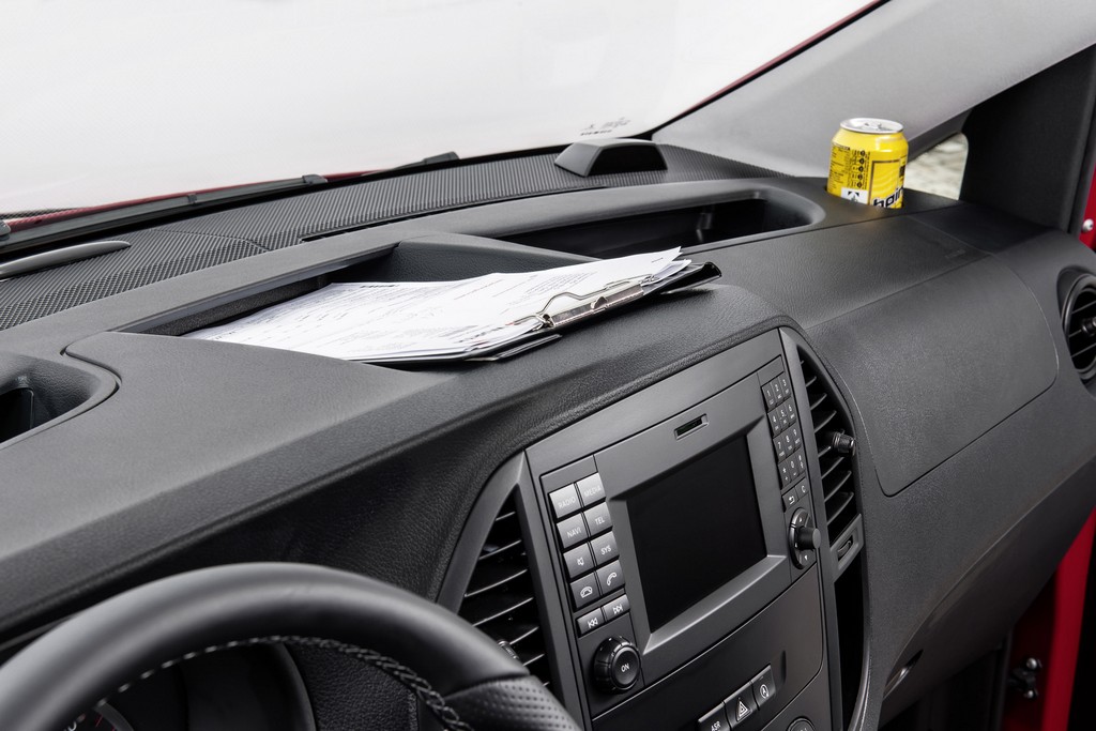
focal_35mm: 60
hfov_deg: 33.4
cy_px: 366
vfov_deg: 22.6
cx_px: 548
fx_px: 1827
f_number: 13
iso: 100
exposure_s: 1/3
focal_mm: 60
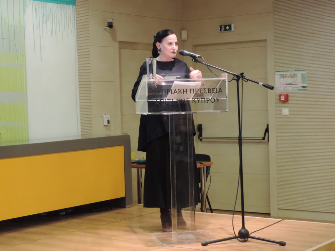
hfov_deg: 26.0
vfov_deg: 19.6
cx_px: 168
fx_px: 726
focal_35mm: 75
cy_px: 126
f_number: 3.9
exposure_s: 1/25
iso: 640
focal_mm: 13.3
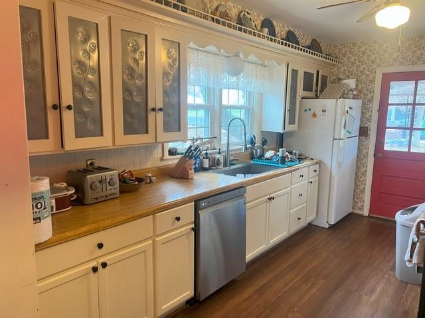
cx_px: 212
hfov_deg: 67.3
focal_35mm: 26
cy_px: 159
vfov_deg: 53.1
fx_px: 319
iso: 125
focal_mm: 5.7
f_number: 1.5
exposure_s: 1/60
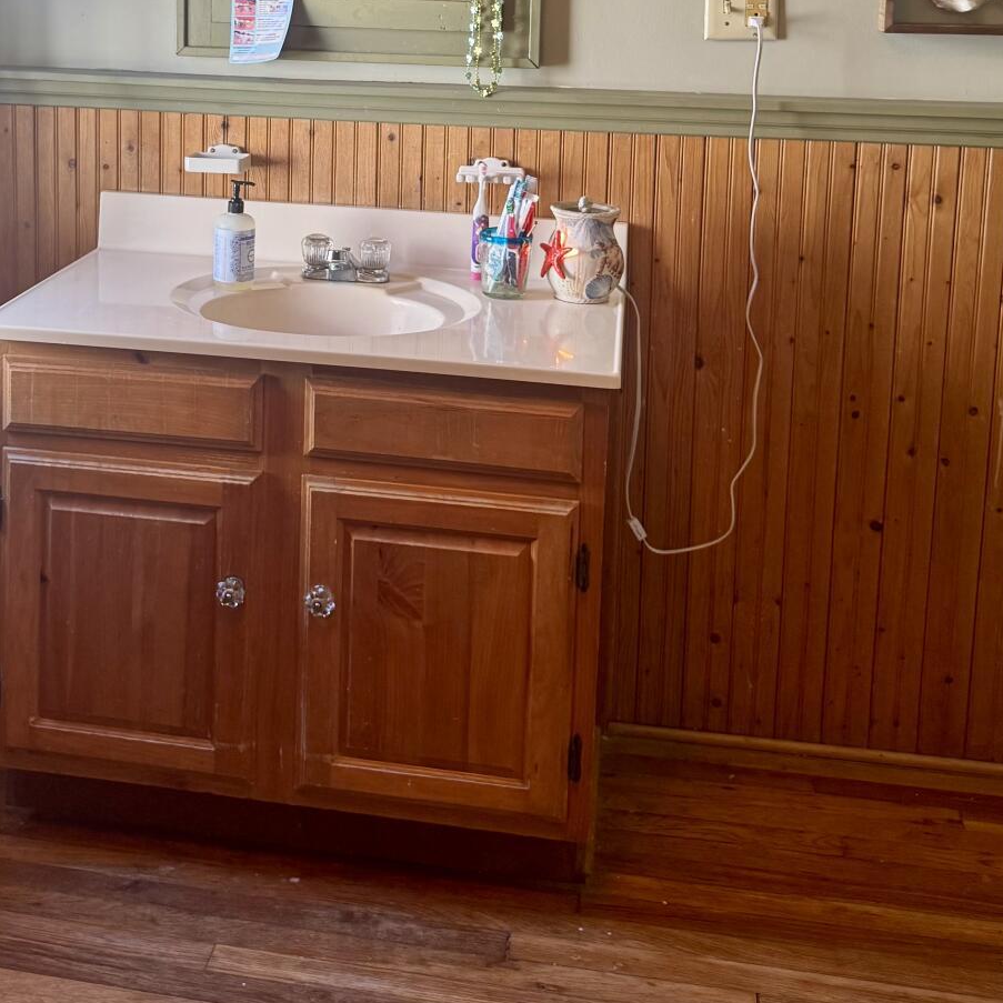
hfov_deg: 35.8
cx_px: 352
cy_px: 112
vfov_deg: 34.2
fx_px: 1541
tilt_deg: -8.1
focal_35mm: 47
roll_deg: -1.2
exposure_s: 1/120
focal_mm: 6.76
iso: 200
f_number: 1.78
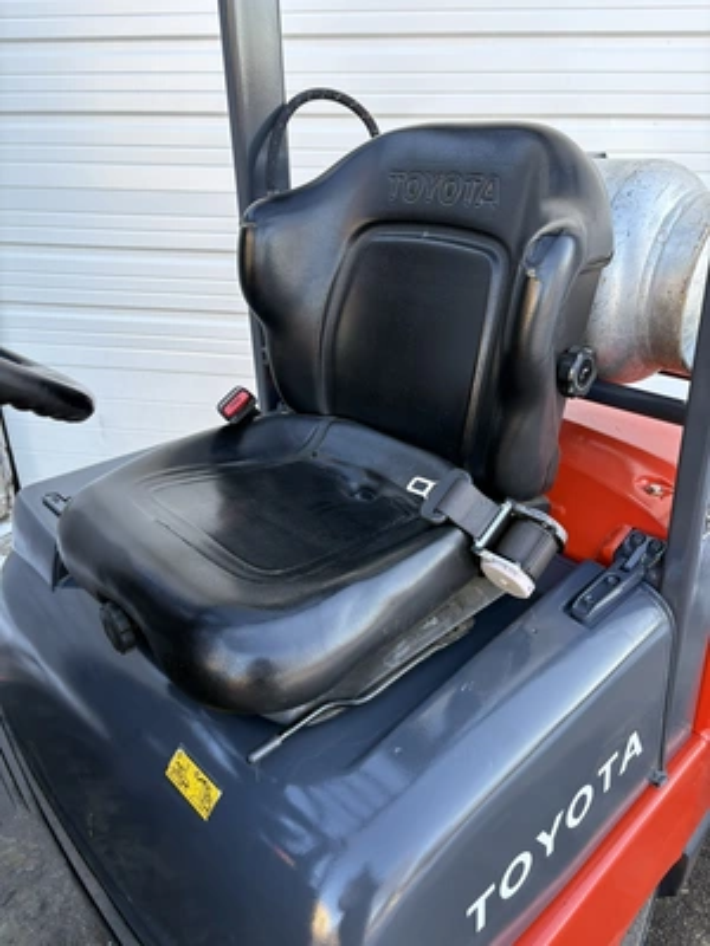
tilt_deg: -24.2
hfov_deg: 53.1
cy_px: 473
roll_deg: -0.9
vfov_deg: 67.3
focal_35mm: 26
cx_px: 355
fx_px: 711
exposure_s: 1/172
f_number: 1.6
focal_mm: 5.96
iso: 50
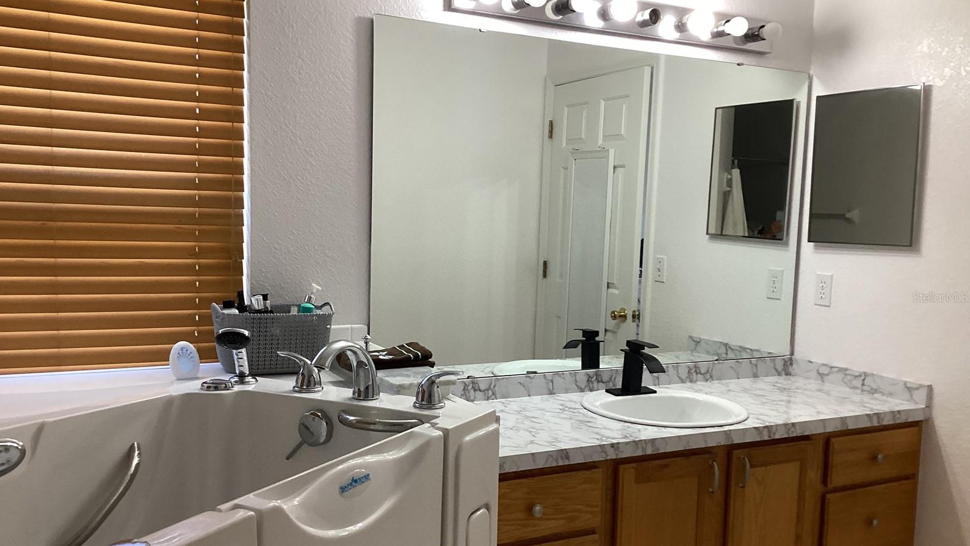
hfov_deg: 58.0
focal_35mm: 34
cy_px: 297
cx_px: 482
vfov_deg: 34.6
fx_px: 875
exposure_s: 1/60
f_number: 2.4
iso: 160
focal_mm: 3.3
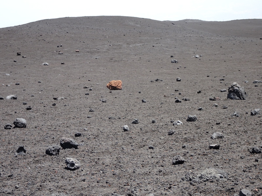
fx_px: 606
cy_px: 98
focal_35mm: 80
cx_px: 131
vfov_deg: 18.4
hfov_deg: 24.4
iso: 80
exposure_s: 1/200
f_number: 5
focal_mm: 13.69
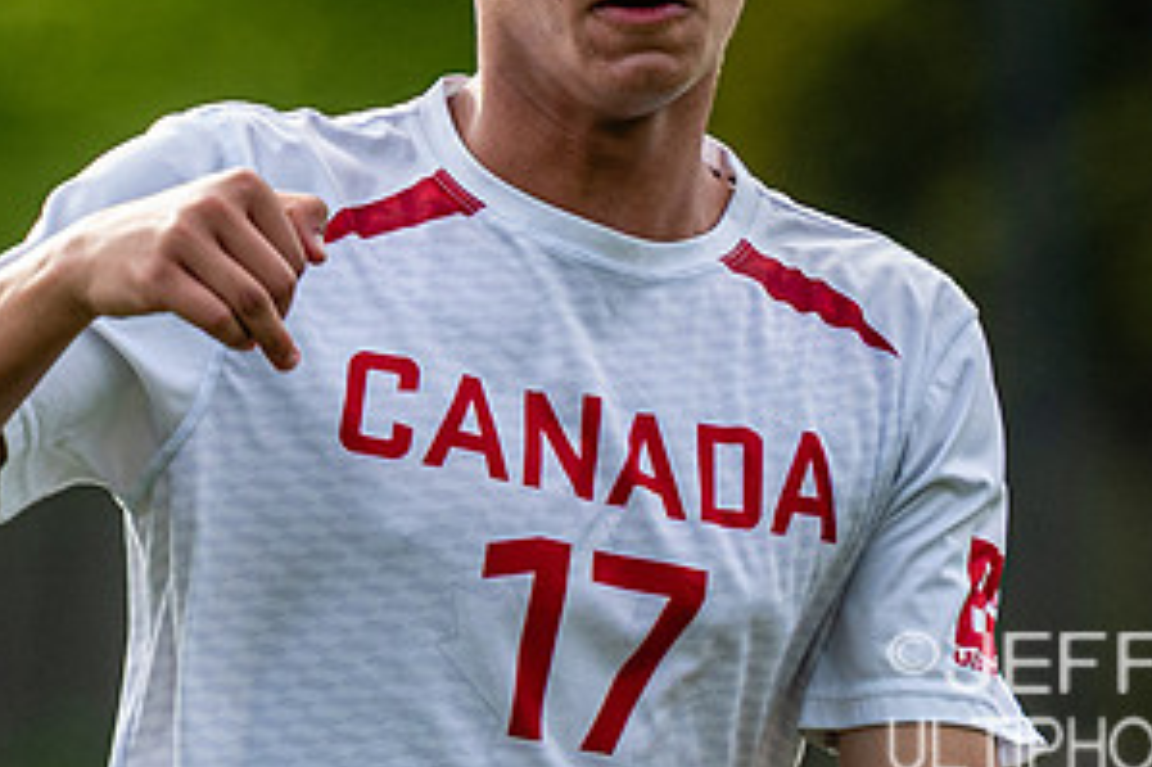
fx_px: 30254
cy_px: 190
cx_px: 518
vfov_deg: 1.5
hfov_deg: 2.2
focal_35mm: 946
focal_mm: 200
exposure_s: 1/1250
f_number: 3.2
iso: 400
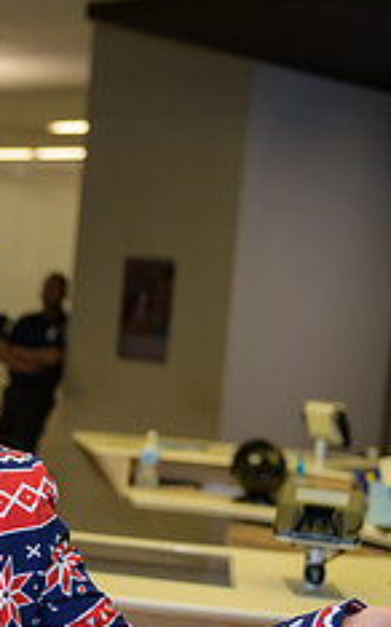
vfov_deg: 21.6
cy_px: 419
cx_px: -161
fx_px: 1639
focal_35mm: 96
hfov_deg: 13.0
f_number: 3.2
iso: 400
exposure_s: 1/125
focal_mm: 38
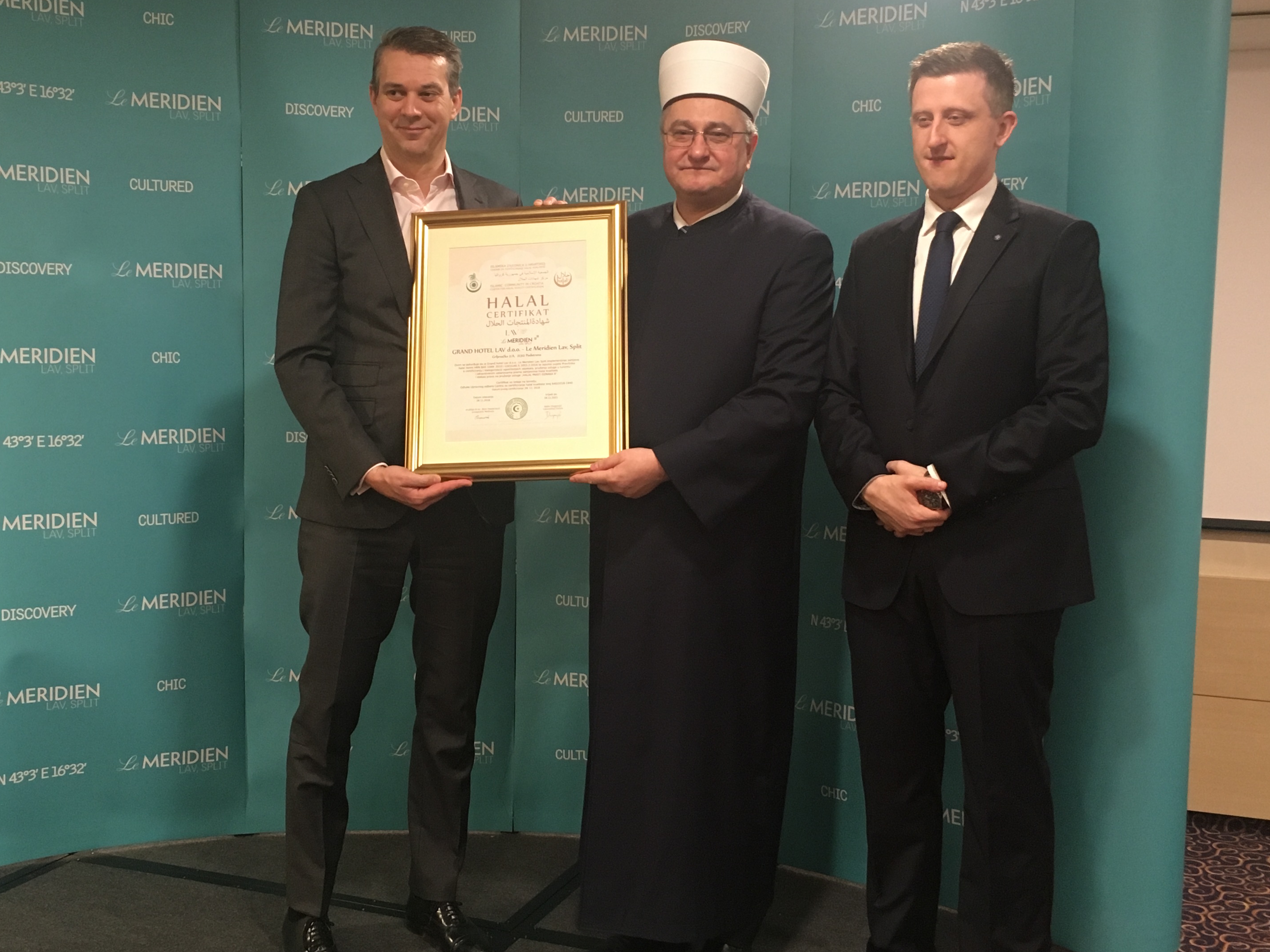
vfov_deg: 35.1
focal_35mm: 41
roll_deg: -1.3
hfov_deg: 45.7
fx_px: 1504
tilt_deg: -4.5
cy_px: 448
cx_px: 594
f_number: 2.2
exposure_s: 1/33
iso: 160
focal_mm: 4.15
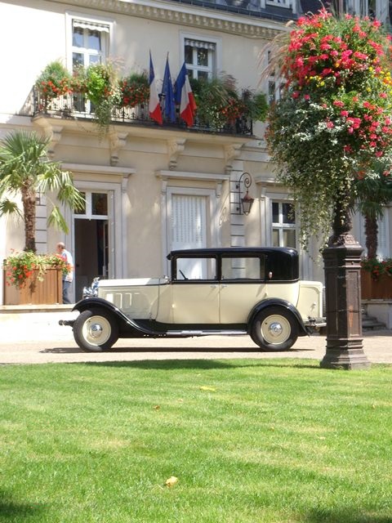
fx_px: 997
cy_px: 262
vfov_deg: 29.4
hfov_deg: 22.3
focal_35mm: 66
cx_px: 196
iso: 64
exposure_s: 1/204
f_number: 6.2
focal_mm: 11
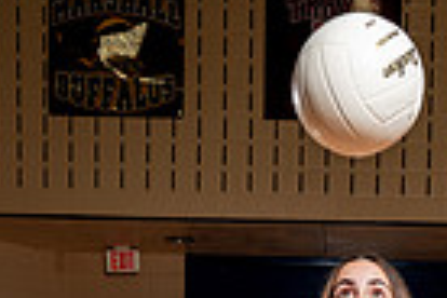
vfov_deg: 11.0
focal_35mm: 108
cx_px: 317
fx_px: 1341
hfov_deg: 18.8
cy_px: 683
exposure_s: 1/250
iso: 200
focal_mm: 33
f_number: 5.6
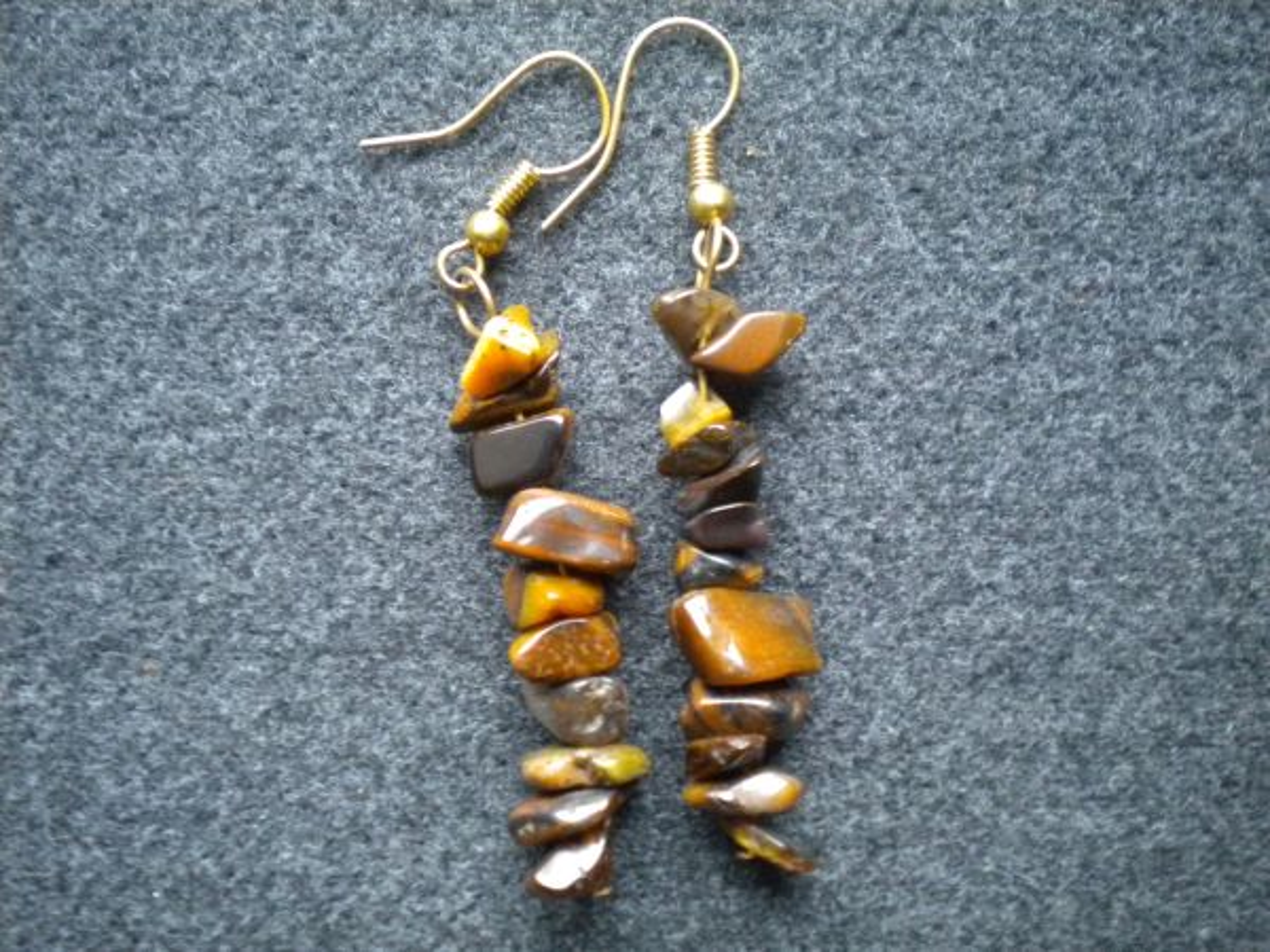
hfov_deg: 45.8
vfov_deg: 35.1
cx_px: 635
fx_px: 1504
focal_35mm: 41
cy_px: 476
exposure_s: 1/8.8
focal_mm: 7.4
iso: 710
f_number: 3.5
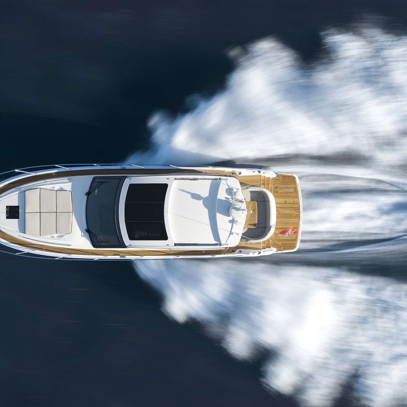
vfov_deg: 37.6
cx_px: 179
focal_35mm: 45
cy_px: 202
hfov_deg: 37.5
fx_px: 599
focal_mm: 35
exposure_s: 1/15
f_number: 3.5
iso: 100
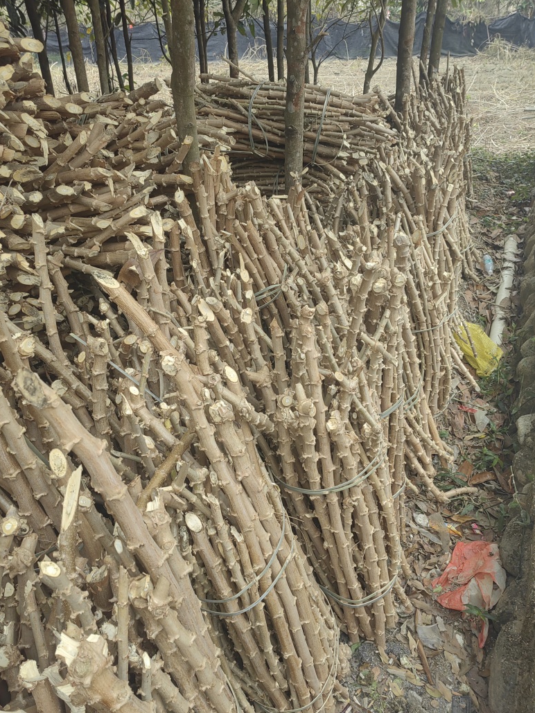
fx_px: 577
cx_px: 265
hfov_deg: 49.8
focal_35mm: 28
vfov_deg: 63.4
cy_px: 362
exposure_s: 1/132
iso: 50
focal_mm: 5.54
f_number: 1.8
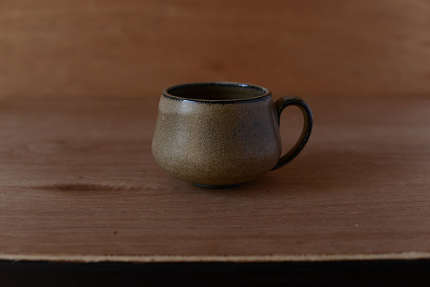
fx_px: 597
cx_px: 215
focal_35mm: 50
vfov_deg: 27.0
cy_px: 144
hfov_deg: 39.6
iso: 500
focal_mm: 50
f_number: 3.5
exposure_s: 1/100
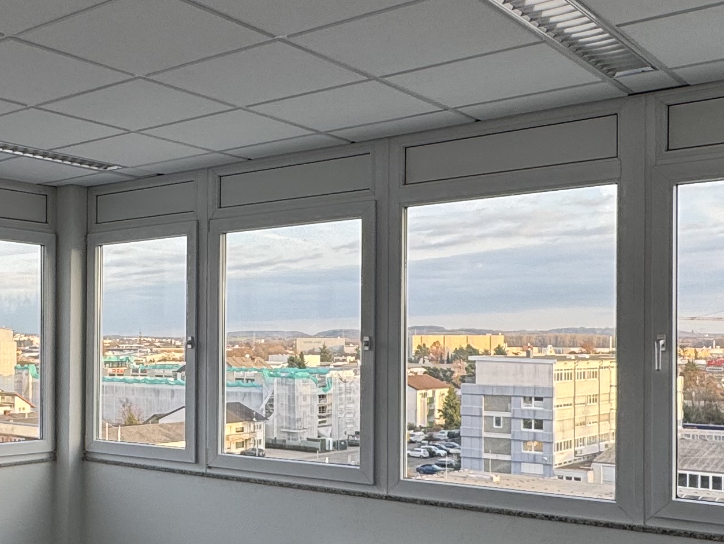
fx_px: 941
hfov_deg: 40.0
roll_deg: -0.2
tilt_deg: -1.0
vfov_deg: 32.0
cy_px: 352
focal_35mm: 45
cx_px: 125
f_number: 2.2
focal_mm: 2.22
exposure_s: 1/179
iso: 40
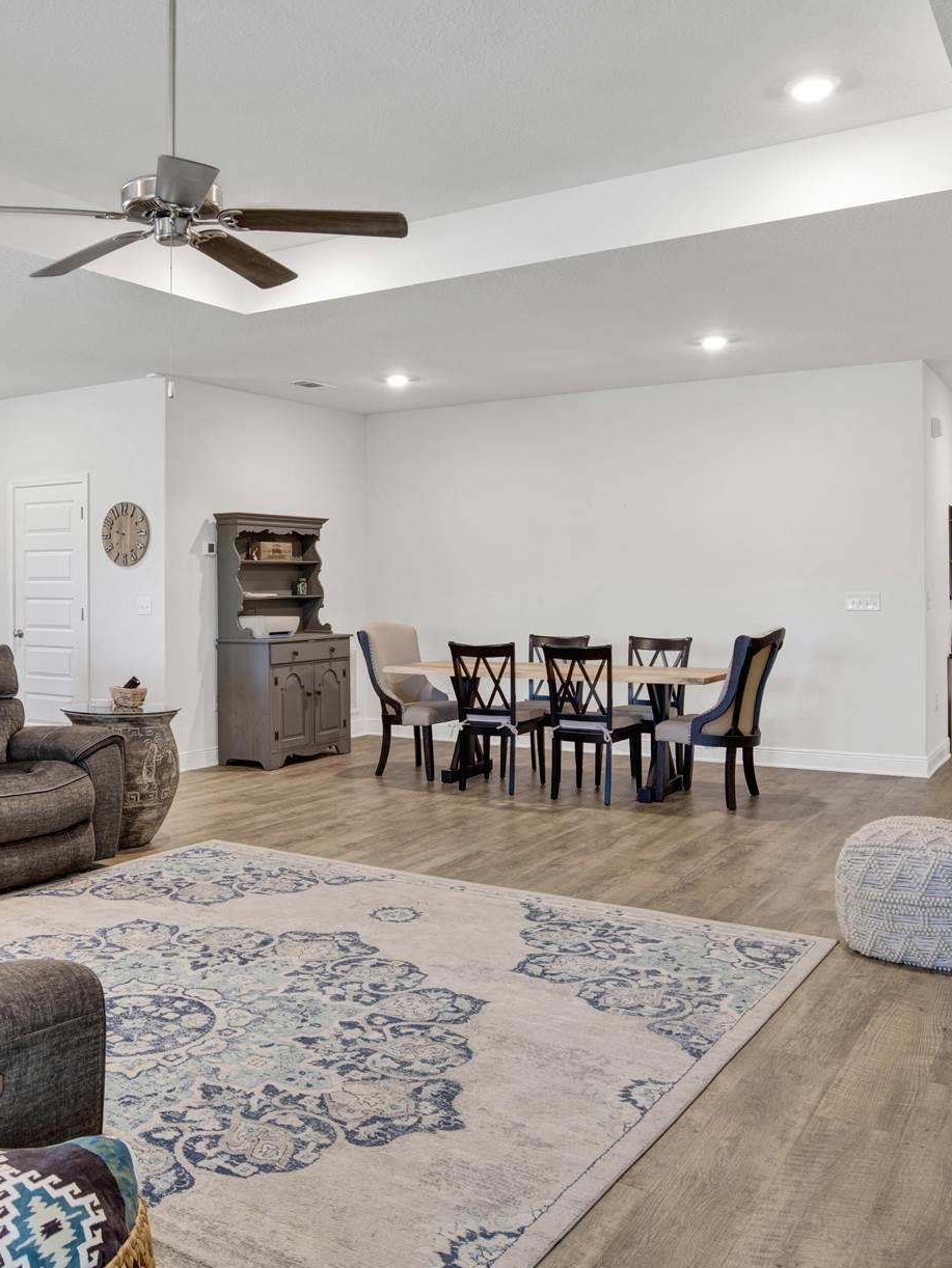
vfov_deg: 61.5
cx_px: 329
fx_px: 1063
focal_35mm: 29
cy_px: 578
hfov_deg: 47.6
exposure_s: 1
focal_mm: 18
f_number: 11
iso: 200
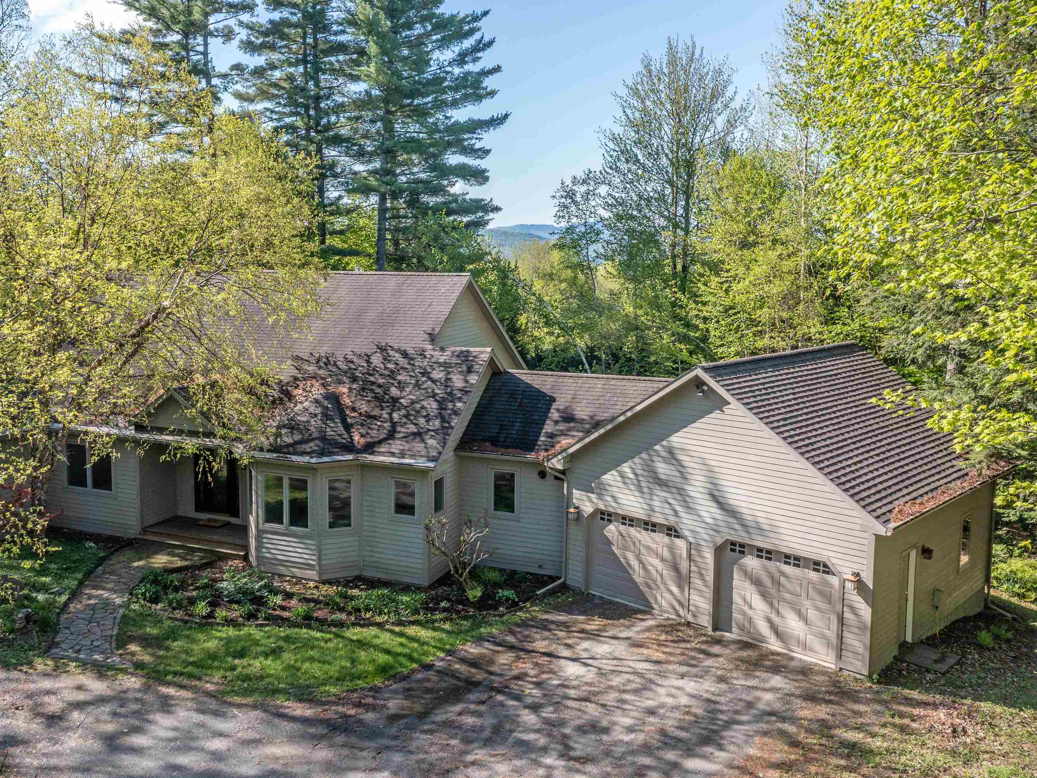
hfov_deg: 58.2
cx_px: 460
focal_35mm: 31
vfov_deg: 45.4
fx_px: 929
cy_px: 383
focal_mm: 10.26
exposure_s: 1/320
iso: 100
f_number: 5
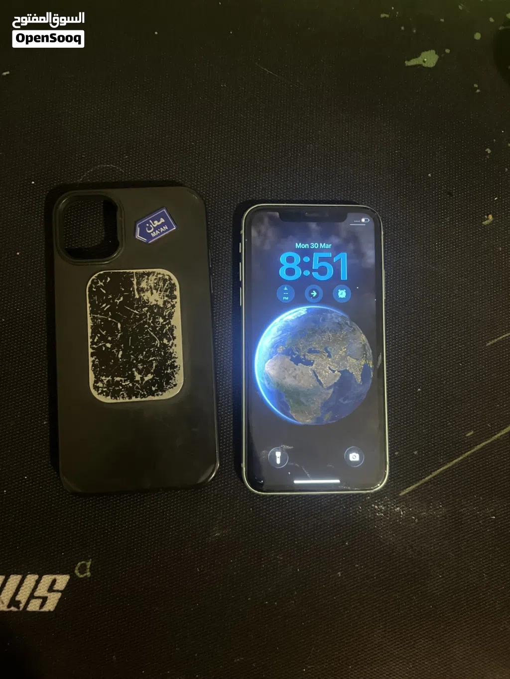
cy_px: 340
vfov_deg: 67.3
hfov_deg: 53.1
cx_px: 255
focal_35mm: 26
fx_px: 511
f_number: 1.5
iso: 1000
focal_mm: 5.7
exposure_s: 1/29
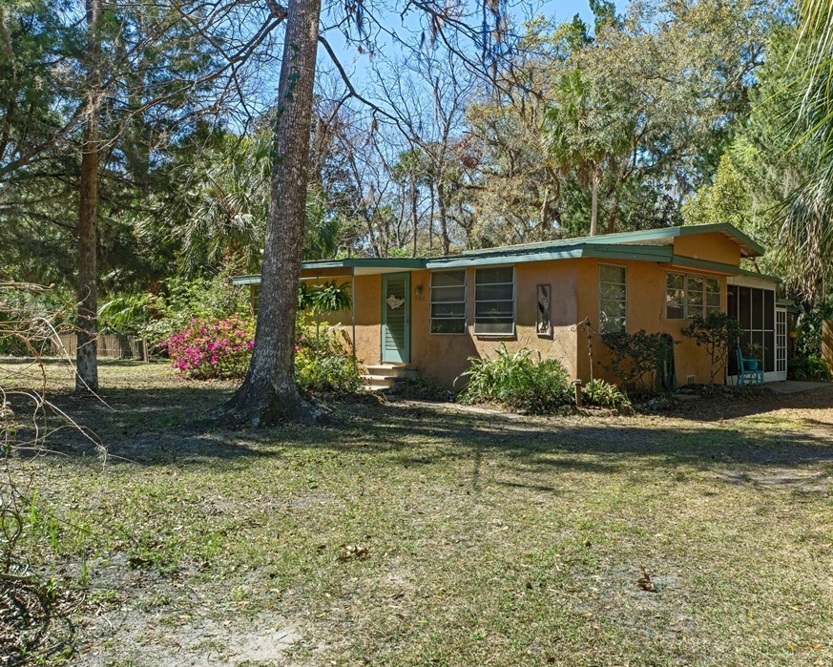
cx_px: 455
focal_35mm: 28
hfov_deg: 62.1
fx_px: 691
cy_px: 324
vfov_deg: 51.5
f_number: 8
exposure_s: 1/200
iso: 320
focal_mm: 16
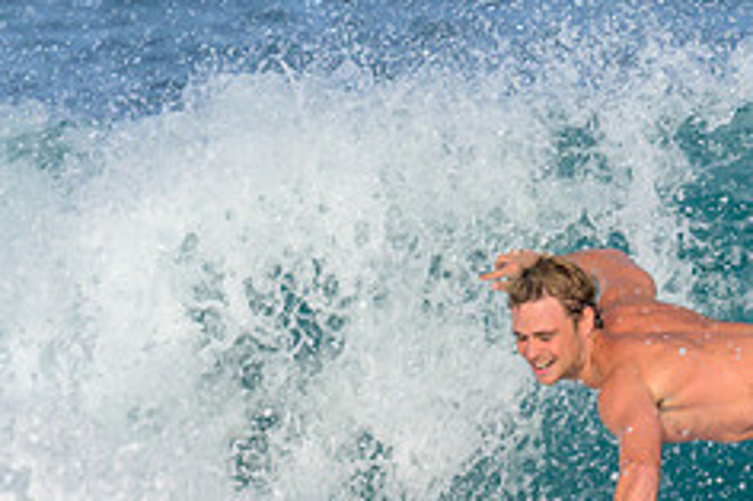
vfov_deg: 0.6
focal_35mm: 2339
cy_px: 448
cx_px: 689
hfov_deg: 0.9
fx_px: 48888
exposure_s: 1/1600
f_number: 11
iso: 640
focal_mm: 680
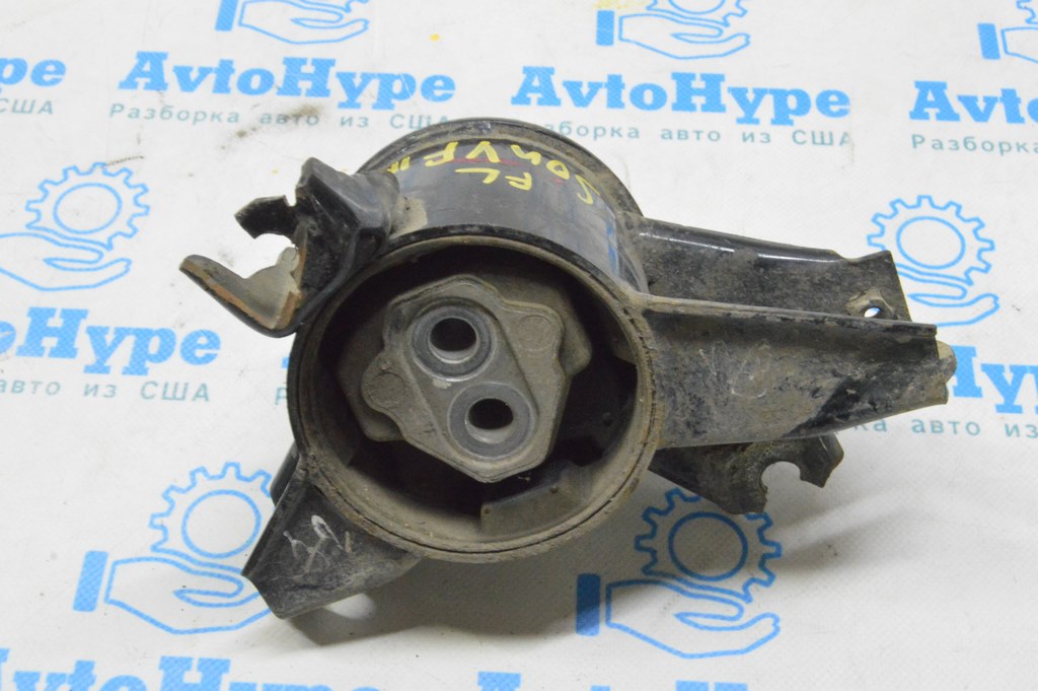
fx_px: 1512
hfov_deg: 37.9
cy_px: 346
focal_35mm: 52
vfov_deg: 25.7
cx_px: 519
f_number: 20
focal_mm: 35
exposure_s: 1/15
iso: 6400
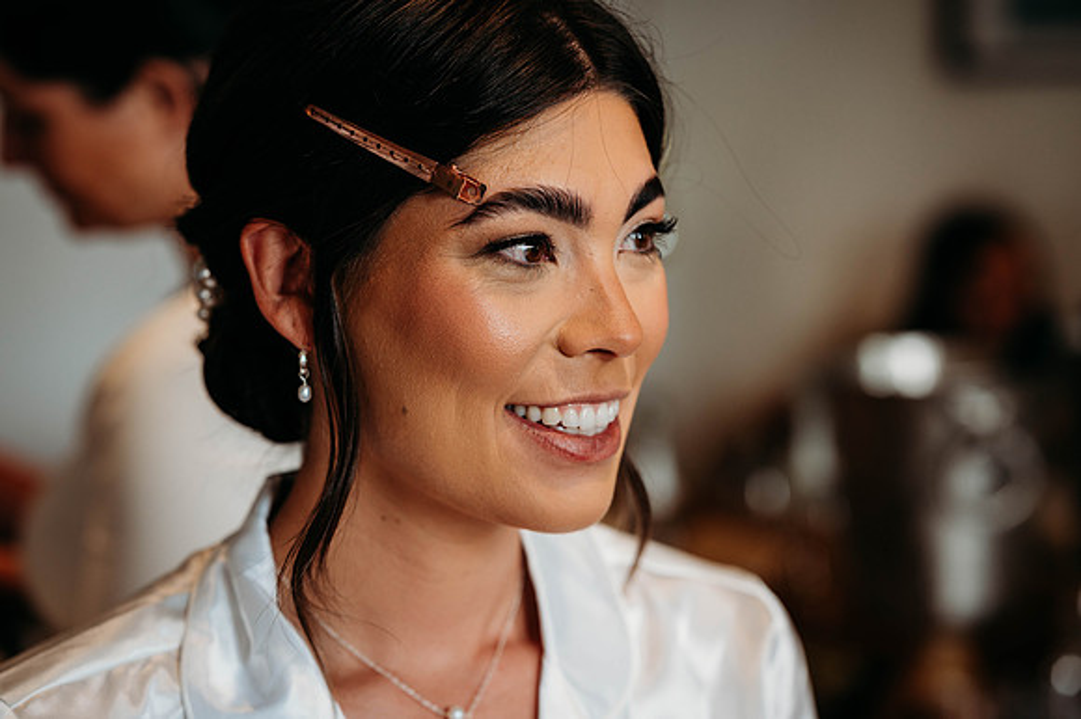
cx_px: 540
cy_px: 360
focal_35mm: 85
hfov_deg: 23.9
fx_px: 2551
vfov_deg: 16.1
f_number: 3.2
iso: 400
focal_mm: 85
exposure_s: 1/200
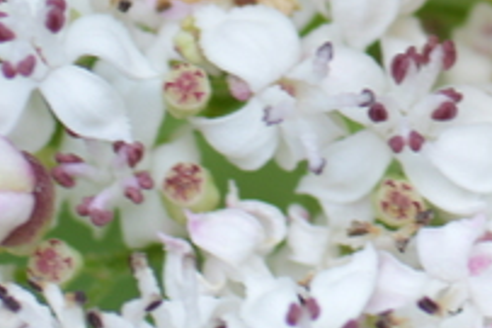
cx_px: 771
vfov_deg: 1.9
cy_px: -406
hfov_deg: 2.9
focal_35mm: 712
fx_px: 9723
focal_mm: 100
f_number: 8
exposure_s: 1/250
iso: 220
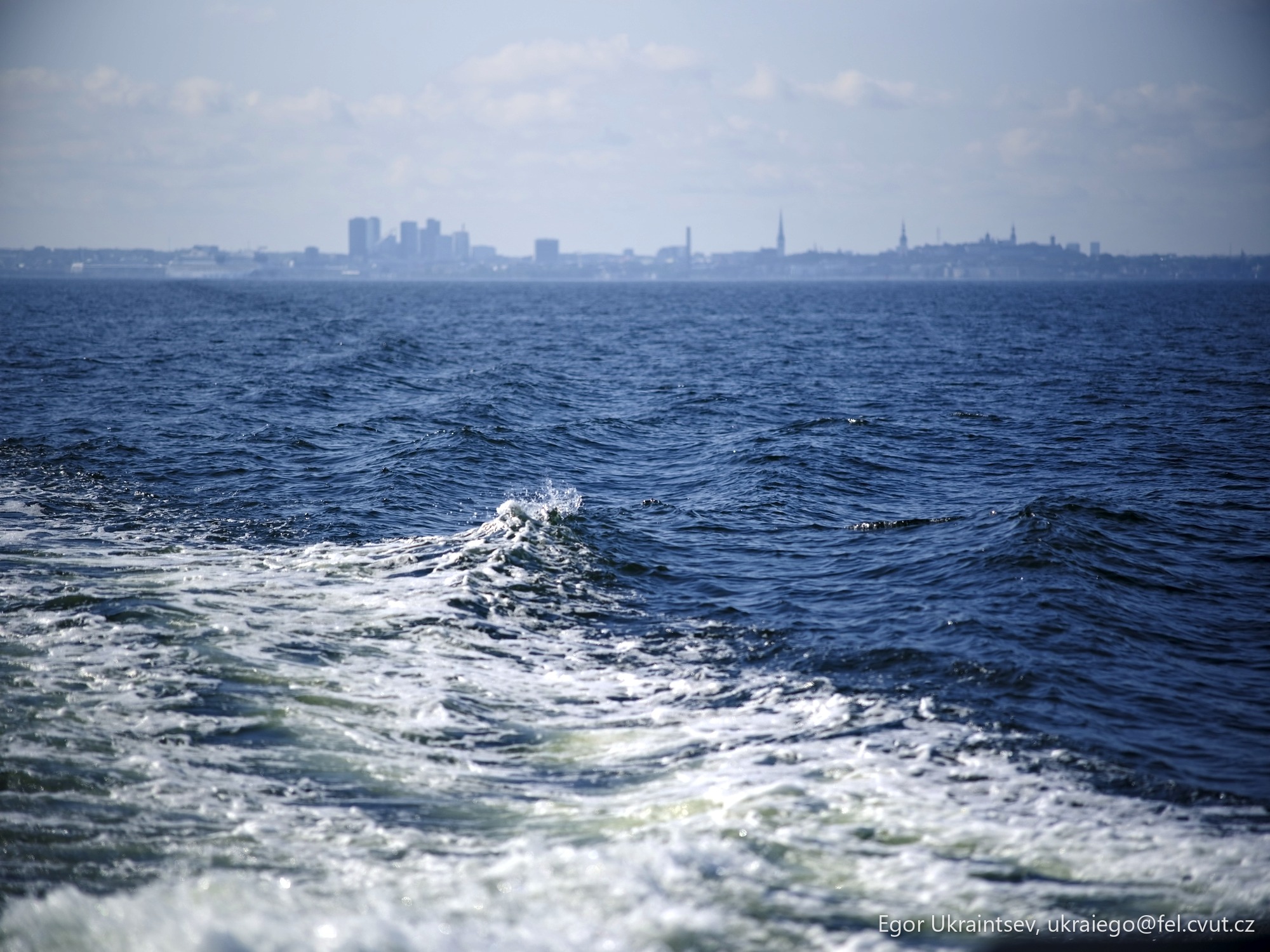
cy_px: 476
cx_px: 635
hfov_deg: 12.5
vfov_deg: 9.4
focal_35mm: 158
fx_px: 5797
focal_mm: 200
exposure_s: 1/3800
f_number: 2.8
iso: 100
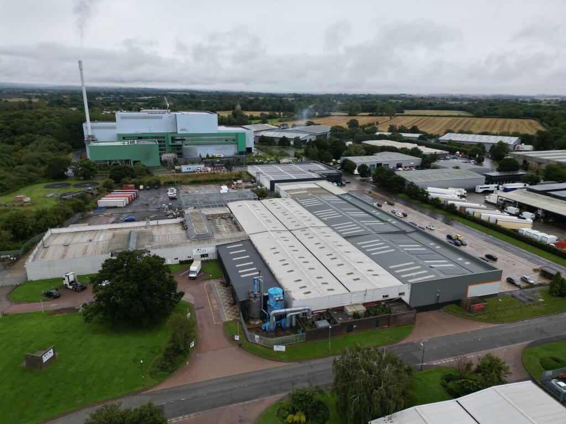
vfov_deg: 56.8
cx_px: 283
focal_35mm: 24
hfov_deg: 71.6
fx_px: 392
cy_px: 212
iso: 120
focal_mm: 6.72
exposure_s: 1/1250
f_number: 1.7
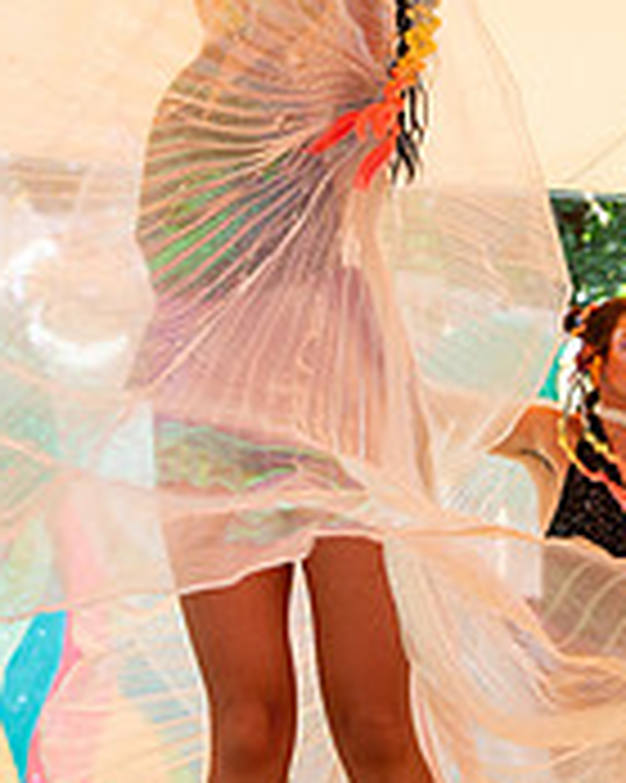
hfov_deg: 11.7
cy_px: 166
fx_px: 3036
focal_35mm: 131
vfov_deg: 14.6
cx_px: 493
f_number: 4
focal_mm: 36
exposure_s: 1/640
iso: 400
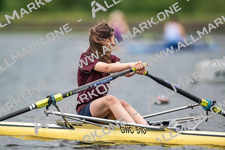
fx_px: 3751
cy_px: 75
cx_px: 112
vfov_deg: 2.3
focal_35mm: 600
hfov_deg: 3.4
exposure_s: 1/2500
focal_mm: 600
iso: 560
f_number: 4
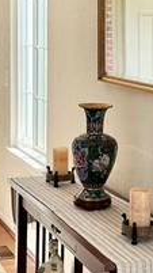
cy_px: 105
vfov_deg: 21.3
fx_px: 722
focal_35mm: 100
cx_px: 131
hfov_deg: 12.0
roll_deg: -1.7
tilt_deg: -5.2
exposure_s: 1/428
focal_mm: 6.76
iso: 80
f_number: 1.78
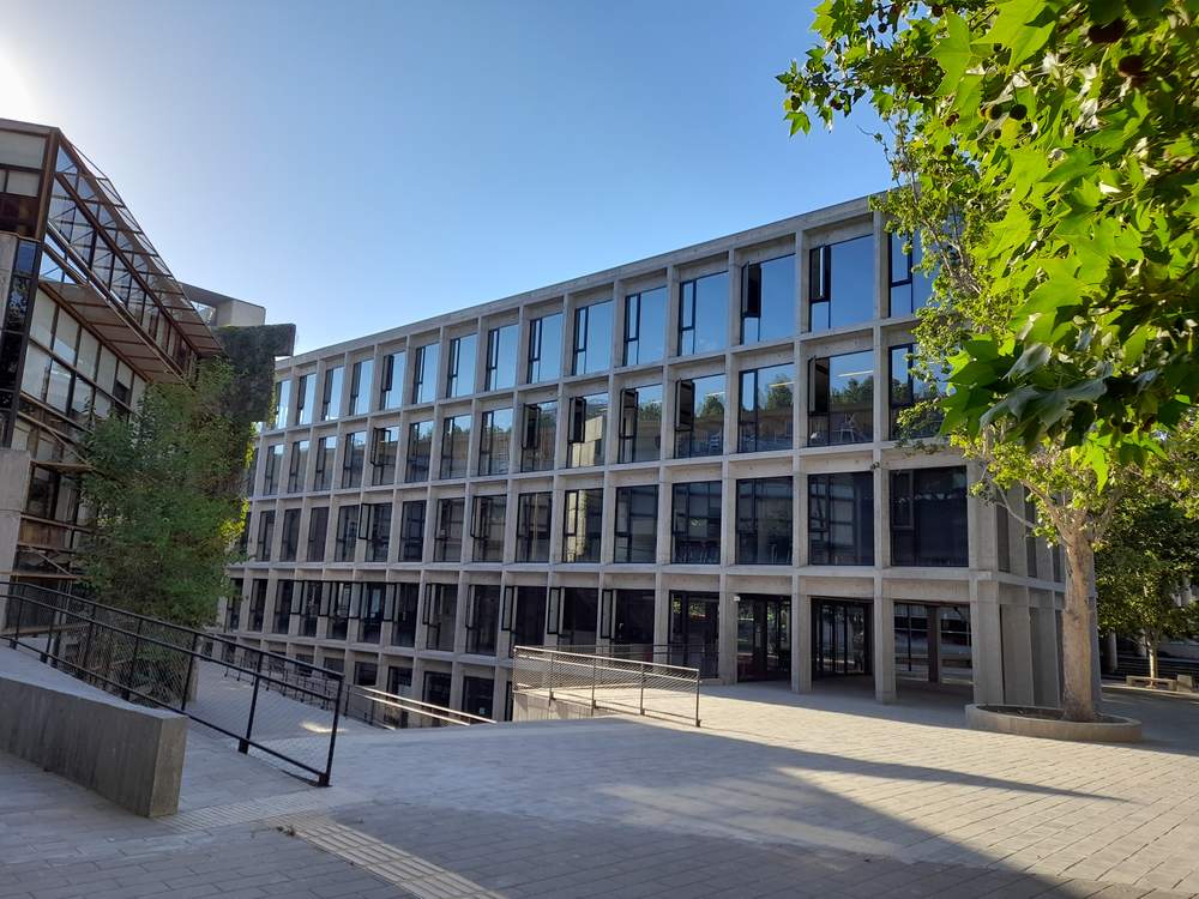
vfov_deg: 54.9
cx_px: 600
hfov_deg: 69.4
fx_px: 866
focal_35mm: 25
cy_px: 450
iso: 20
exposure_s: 1/312
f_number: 2
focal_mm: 4.6
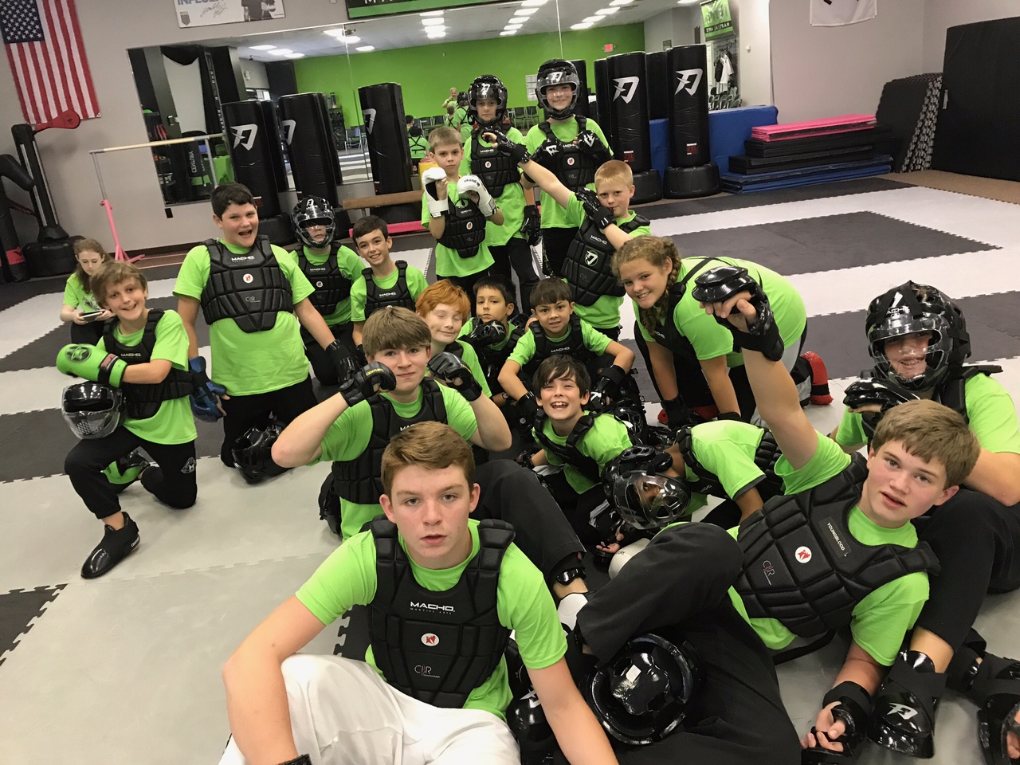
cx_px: 510
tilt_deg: -18.8
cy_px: 382
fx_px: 825
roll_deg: +6.3
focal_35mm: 28
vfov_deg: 49.7
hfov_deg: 63.4
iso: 80
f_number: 1.8
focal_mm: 3.99
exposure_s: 1/15
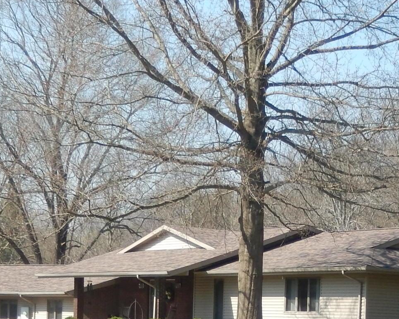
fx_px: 1146
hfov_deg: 19.7
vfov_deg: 15.4
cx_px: 270
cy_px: 370
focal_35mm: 97
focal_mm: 5.7
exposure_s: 1/500
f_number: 3.8
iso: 125
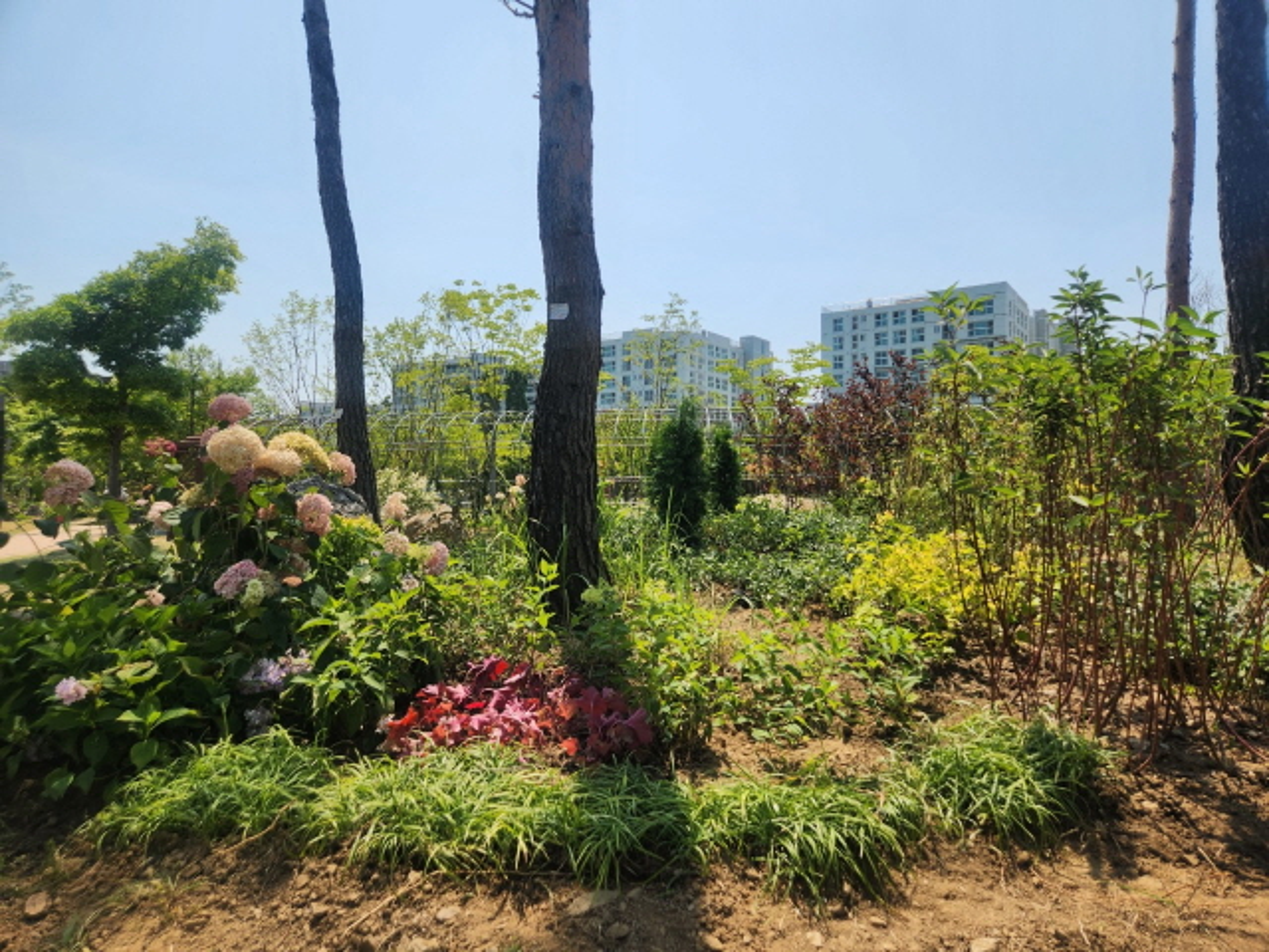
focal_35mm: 23
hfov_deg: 73.9
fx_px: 843
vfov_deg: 58.9
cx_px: 634
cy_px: 476
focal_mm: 5.4
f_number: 1.8
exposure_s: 1/2000
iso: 20
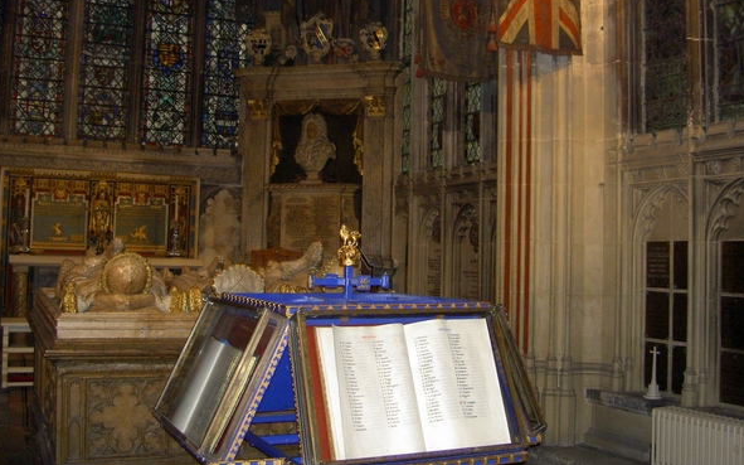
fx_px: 851
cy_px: 207
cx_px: 371
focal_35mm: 42
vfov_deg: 30.5
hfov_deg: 47.2
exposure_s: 1/60
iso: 200
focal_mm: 8
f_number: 2.8
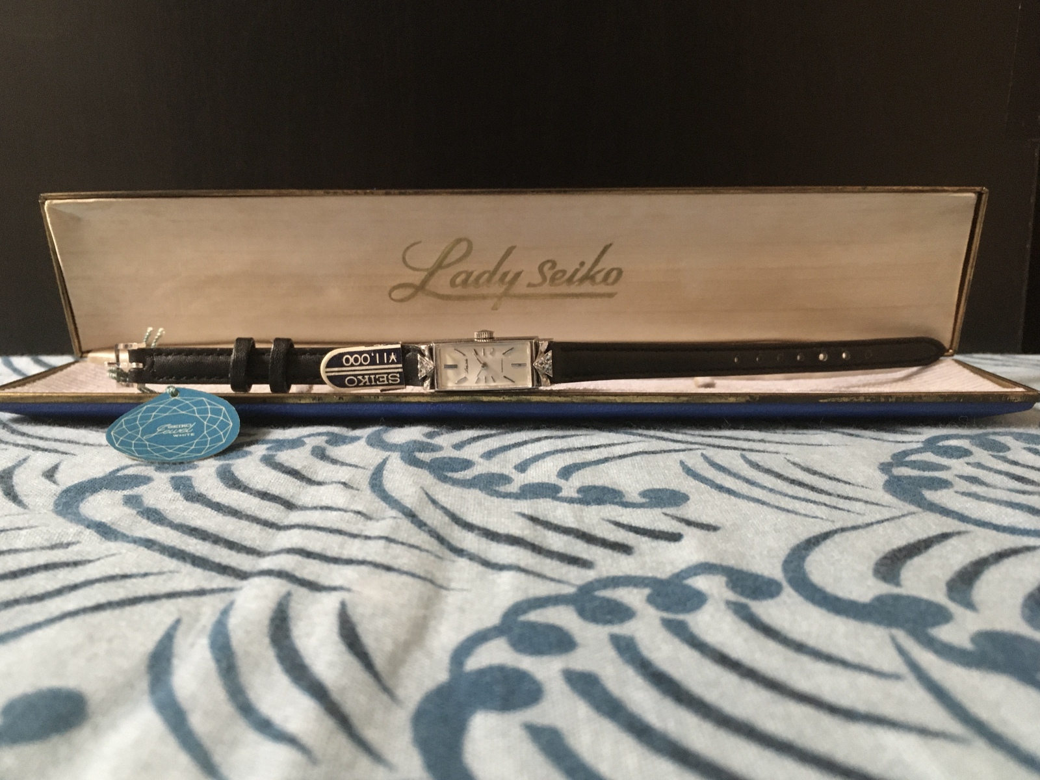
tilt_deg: -11.2
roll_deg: +0.3
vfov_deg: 48.2
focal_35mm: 29
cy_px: 390
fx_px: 871
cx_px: 520
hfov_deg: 61.7
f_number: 2.2
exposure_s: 1/17
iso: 200
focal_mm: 4.15
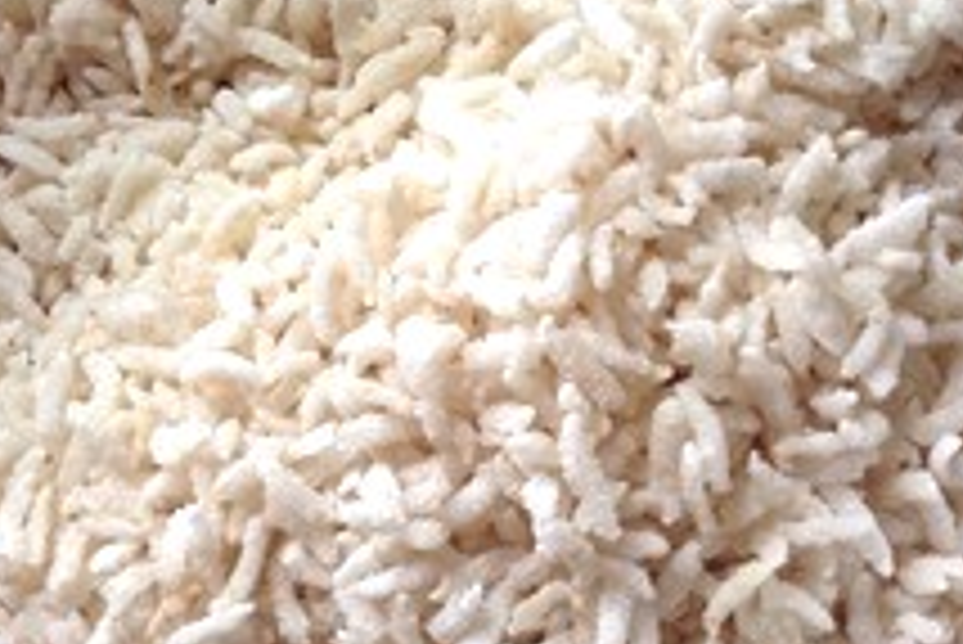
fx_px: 1713
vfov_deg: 21.3
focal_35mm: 64
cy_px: 286
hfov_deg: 31.3
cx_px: 594
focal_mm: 3.3
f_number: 2.4
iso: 80
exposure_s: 1/24
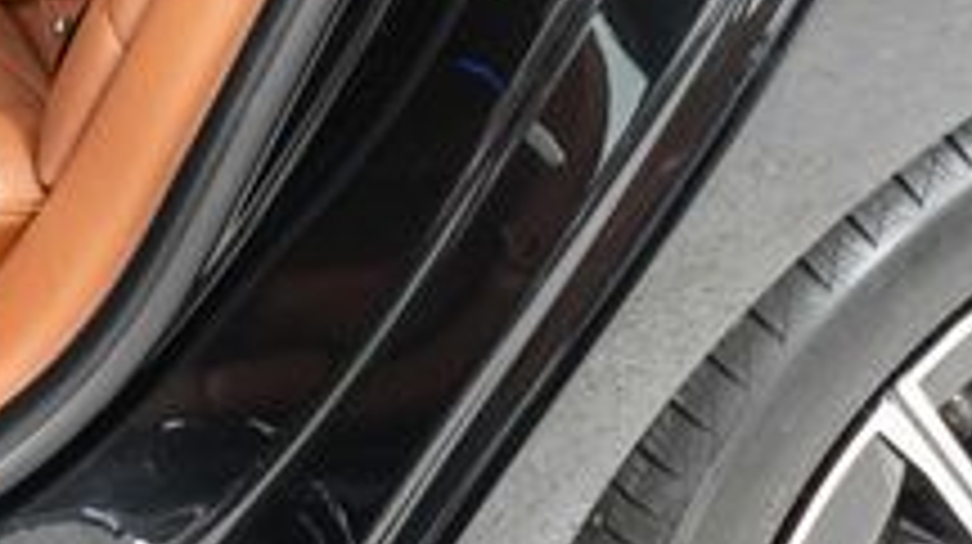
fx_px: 2240
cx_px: -356
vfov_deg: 12.7
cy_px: -407
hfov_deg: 21.6
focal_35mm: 87
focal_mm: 28
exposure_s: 1/40
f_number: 3.2
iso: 1000
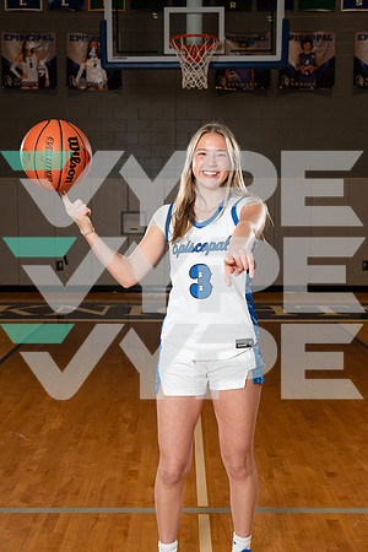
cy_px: 276
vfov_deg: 45.4
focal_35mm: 43
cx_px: 184
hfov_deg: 31.2
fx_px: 659
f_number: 5.6
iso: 400
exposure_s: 1/250
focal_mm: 43
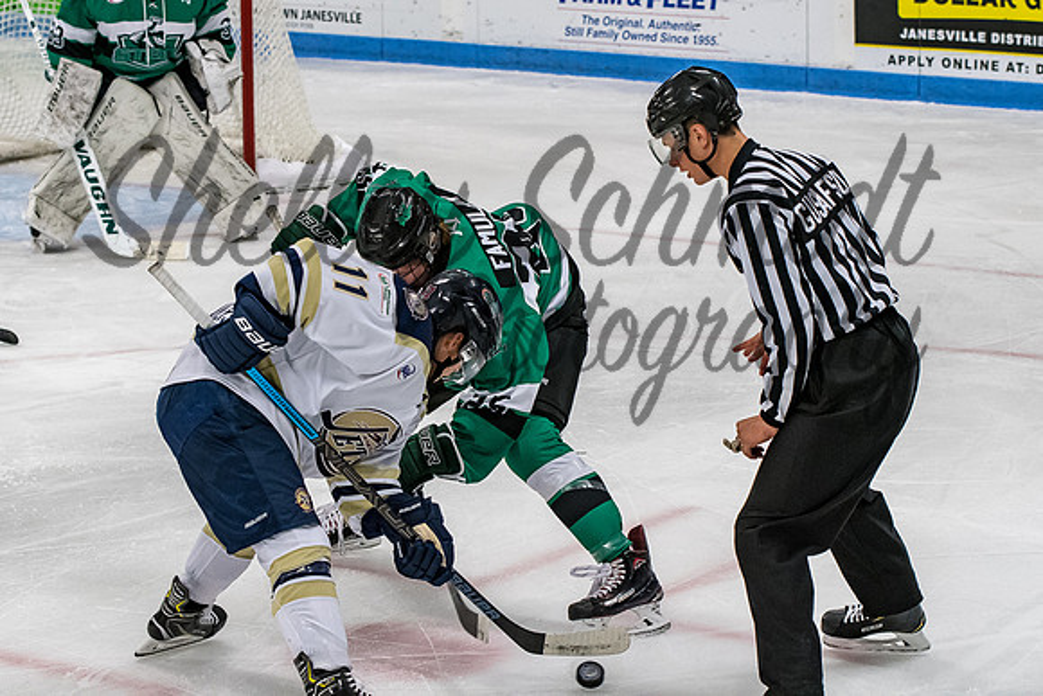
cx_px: 531
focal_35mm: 124
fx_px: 3605
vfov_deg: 11.0
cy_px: 284
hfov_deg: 16.5
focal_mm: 70
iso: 2500
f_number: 4
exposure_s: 1/800
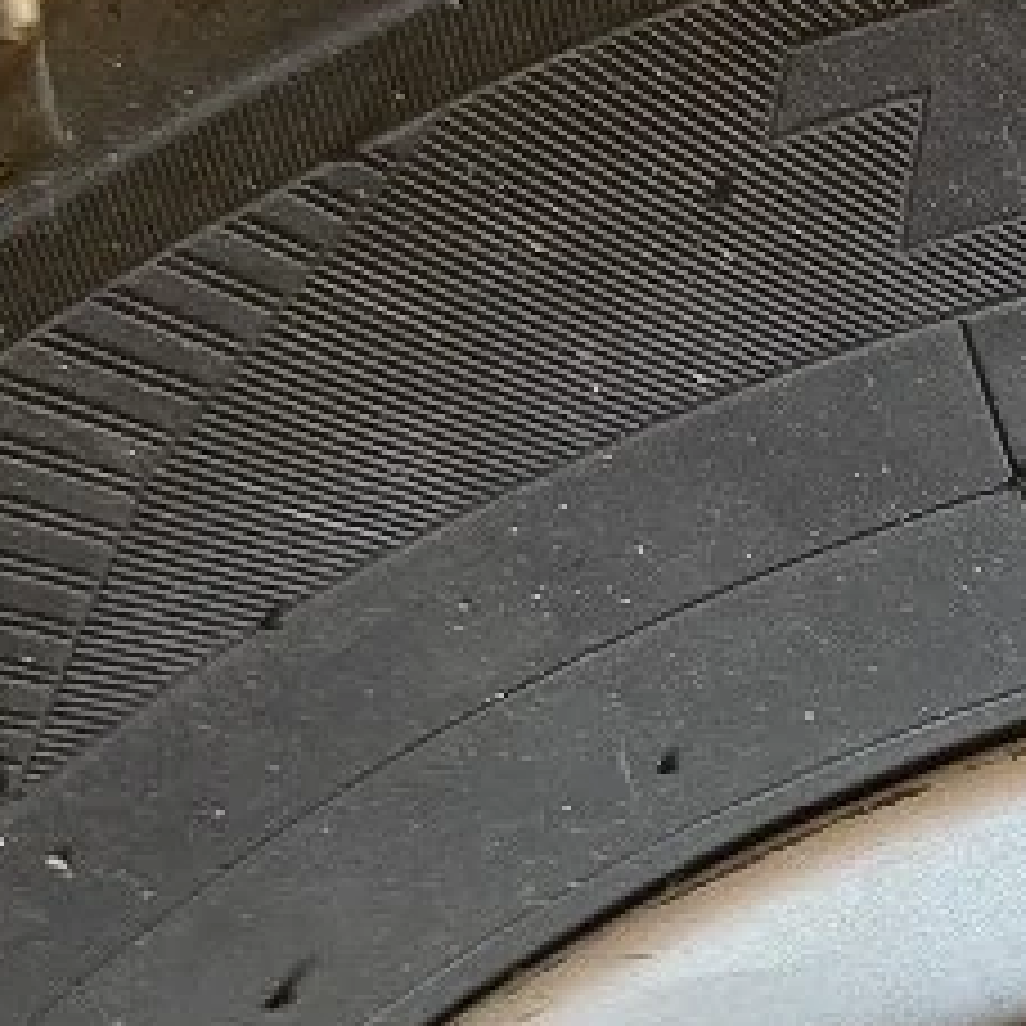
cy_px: 808
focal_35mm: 119
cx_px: 1724
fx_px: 3990
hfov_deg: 13.4
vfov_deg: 14.6
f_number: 1.7
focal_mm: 6.3
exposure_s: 1/101
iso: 500
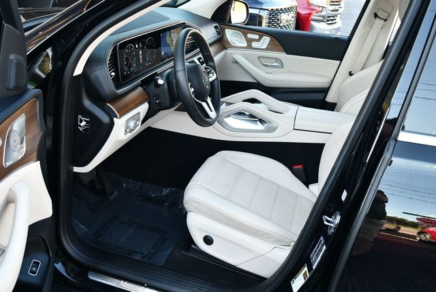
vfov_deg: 36.9
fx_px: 436
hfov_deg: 53.1
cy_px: 146
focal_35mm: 36
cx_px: 218
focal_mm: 18
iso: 560
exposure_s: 1/250
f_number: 3.5
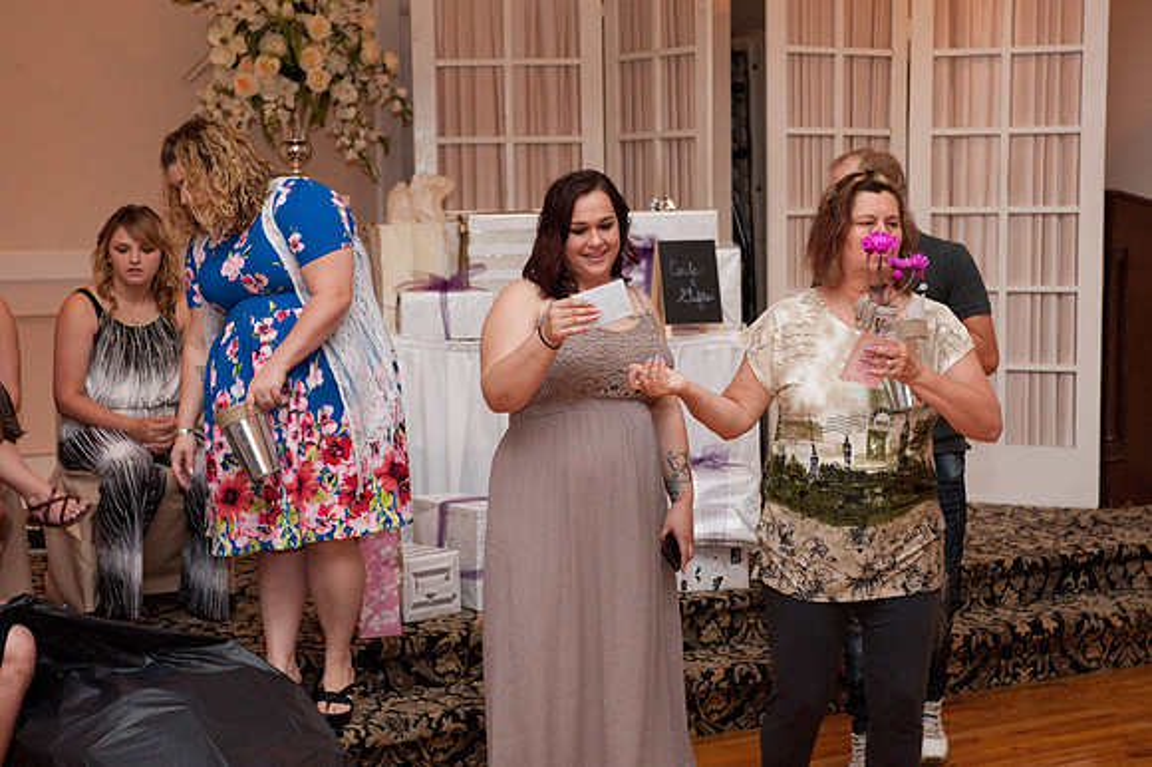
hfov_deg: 28.9
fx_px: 2239
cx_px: 576
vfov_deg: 19.4
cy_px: 384
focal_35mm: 70
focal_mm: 70
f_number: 5.6
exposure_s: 1/125
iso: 3200
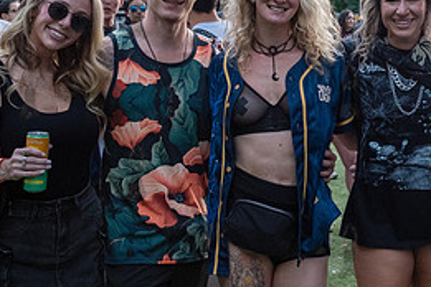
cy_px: 81
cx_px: 374
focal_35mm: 75
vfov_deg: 18.1
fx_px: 898
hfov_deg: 26.2
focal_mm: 29
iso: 2000
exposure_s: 1/200
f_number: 4.5
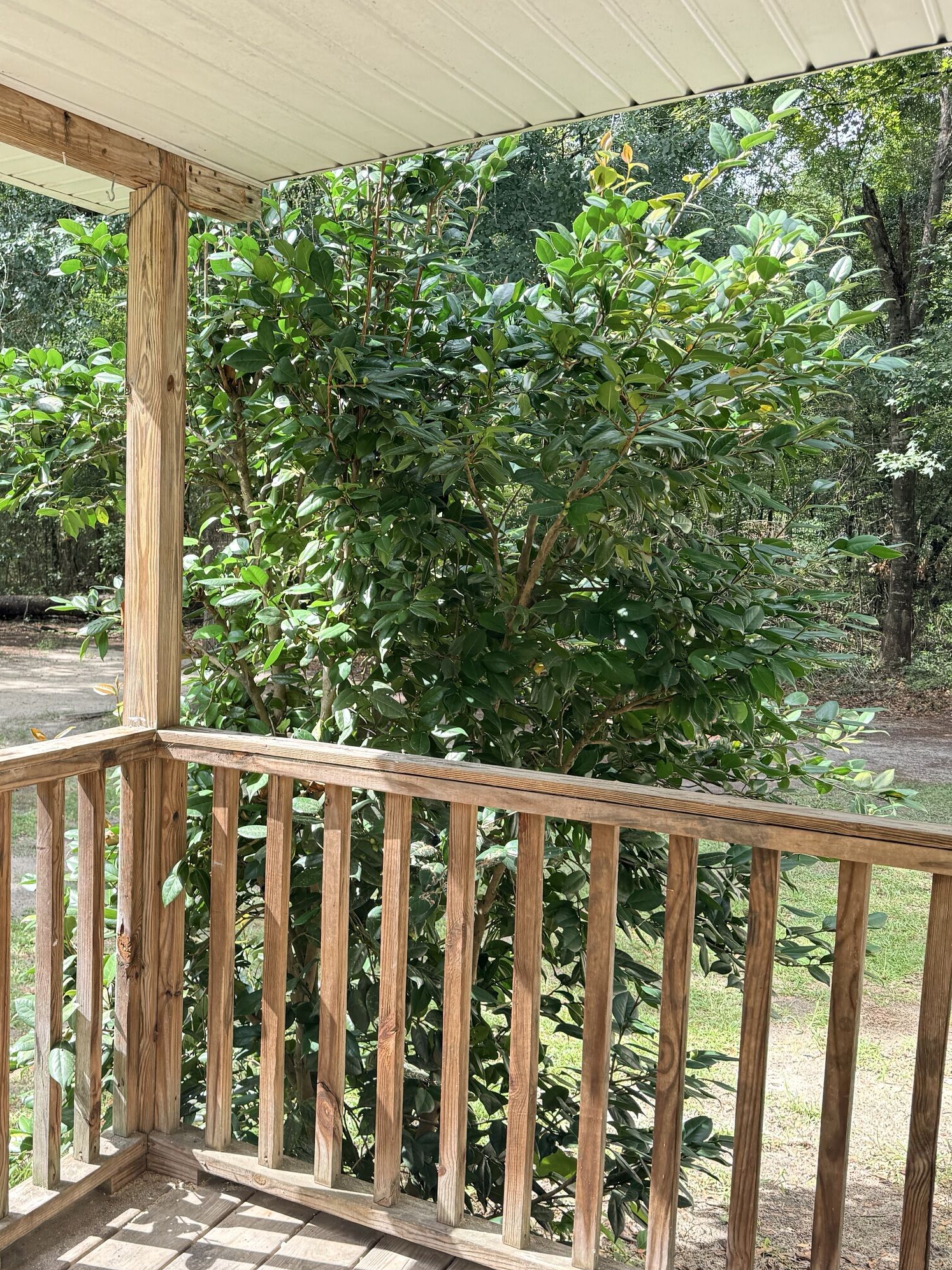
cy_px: 642
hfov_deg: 37.4
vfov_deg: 50.1
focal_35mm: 37
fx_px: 1357
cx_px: 201
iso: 100
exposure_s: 1/735
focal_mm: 6.76
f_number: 1.78
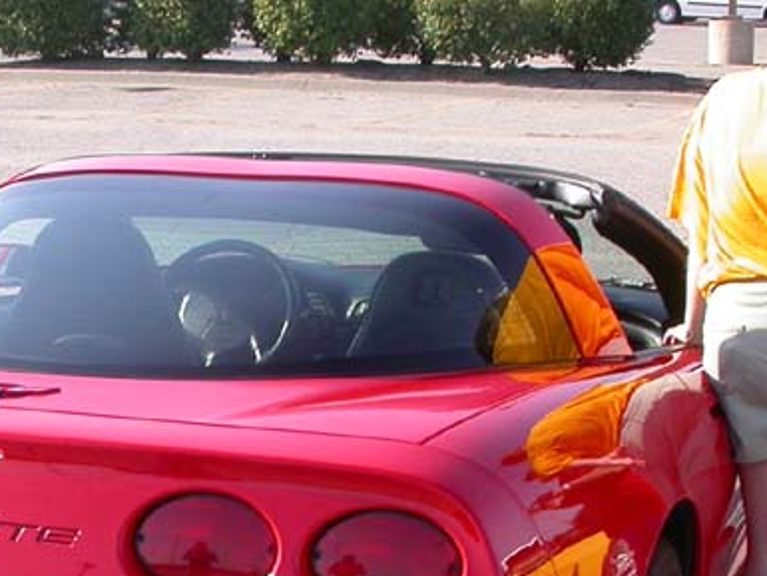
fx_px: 2239
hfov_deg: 19.1
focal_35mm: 101
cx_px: 72
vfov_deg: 14.5
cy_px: 510
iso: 100
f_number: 6
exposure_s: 1/183
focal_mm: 7.85
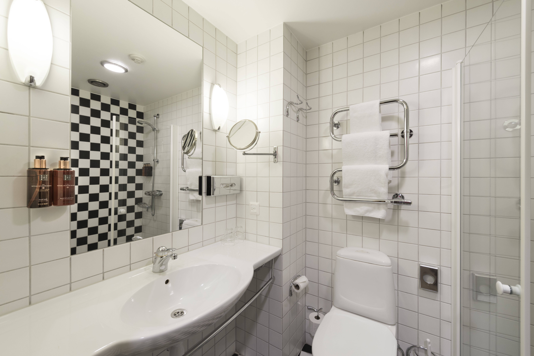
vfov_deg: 81.2
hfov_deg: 104.2
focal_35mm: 14
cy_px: 178
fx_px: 208
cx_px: 267
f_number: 10
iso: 200
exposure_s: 1/4
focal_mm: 14
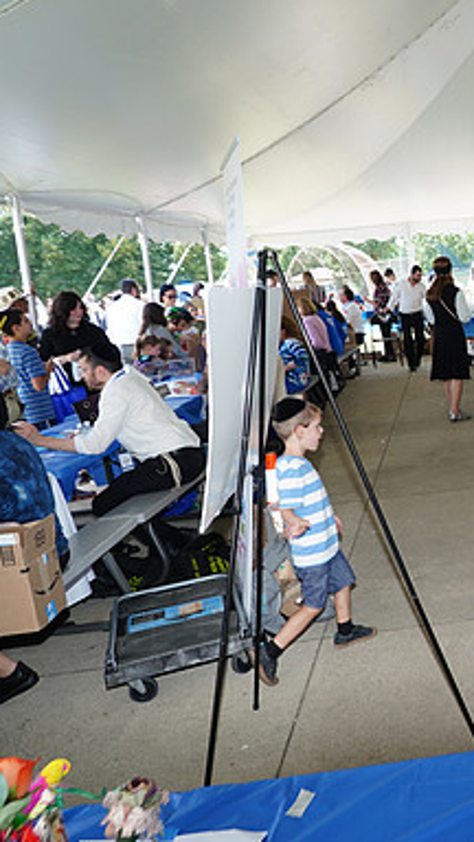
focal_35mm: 38
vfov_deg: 52.8
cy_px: 420
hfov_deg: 27.4
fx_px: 849
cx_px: 571
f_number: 7.1
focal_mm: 24
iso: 400
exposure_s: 1/125
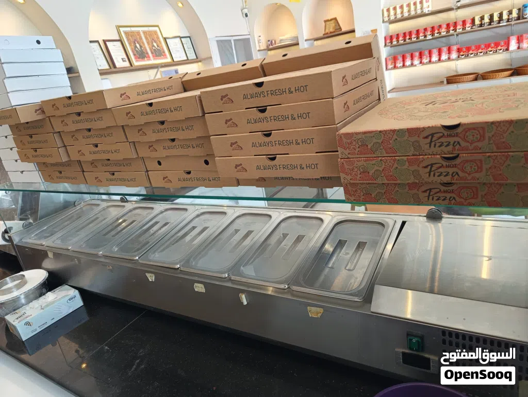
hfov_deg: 73.8
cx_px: 264
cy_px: 198
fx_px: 351
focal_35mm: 23
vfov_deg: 59.0
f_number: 1.69
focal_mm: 6.06
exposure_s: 1/100
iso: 320
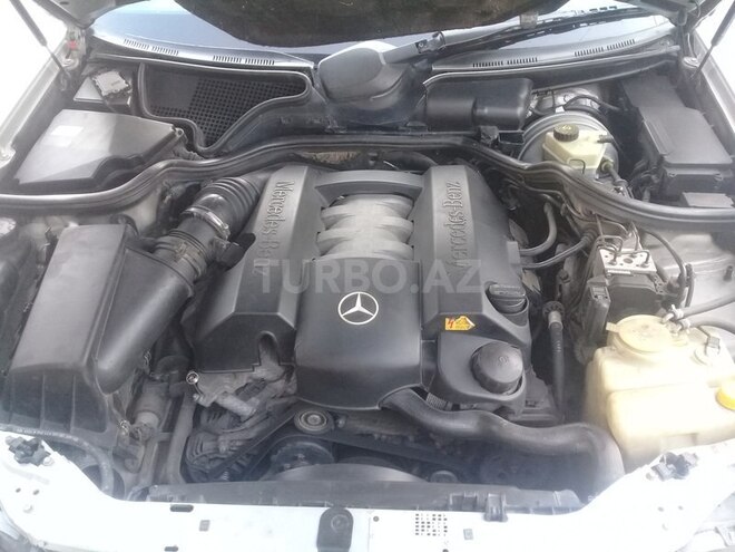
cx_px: 368
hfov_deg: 58.4
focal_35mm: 31
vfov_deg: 45.4
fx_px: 658
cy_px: 276
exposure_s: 1/33
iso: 125
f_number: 2.2
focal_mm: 3.3
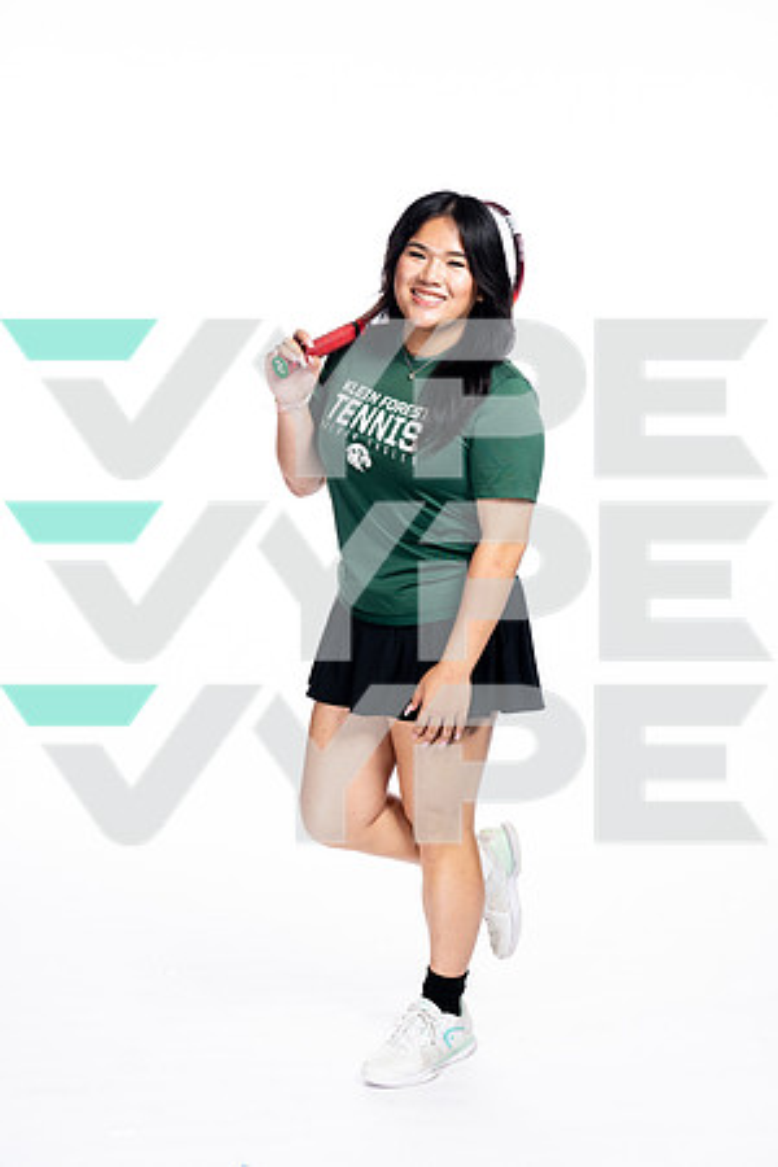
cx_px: 389
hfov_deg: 23.4
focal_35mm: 58
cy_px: 584
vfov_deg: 34.5
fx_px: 1880
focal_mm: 58
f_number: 5.6
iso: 400
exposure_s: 1/250
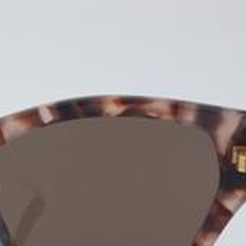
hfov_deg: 12.9
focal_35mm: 132
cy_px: 188
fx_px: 1061
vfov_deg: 13.2
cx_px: -48
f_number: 32
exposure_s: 1/4
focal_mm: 40
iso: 100
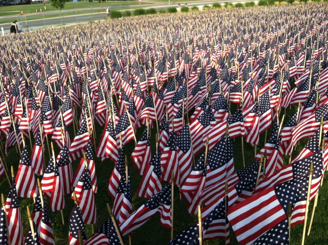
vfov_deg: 40.6
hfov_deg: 52.7
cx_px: 164
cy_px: 122
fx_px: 331
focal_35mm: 35
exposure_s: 1/280
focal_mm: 3.85
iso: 80
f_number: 2.8
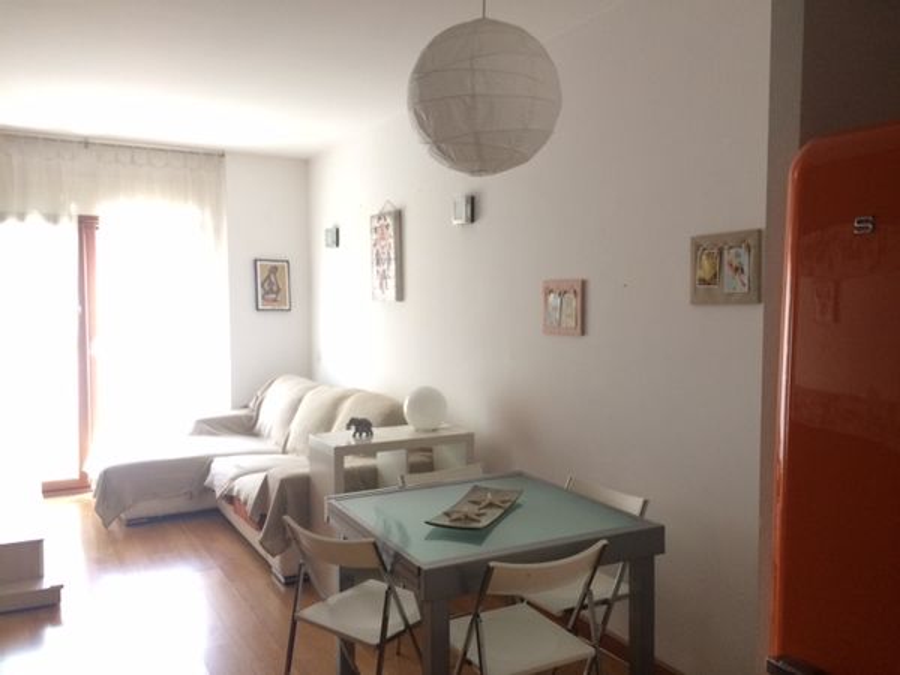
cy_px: 338
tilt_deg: -4.2
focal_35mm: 29
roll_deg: +0.2
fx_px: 754
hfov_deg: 61.7
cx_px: 450
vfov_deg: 48.2
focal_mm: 4.15
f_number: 2.2
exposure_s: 1/33
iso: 160
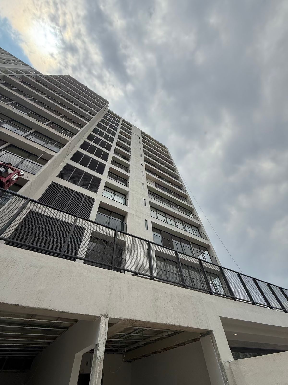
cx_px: 144
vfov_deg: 102.1
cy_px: 192
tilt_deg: +53.1
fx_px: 155
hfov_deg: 85.7
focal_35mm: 14
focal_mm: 2.22
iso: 64
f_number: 2.2
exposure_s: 1/4425
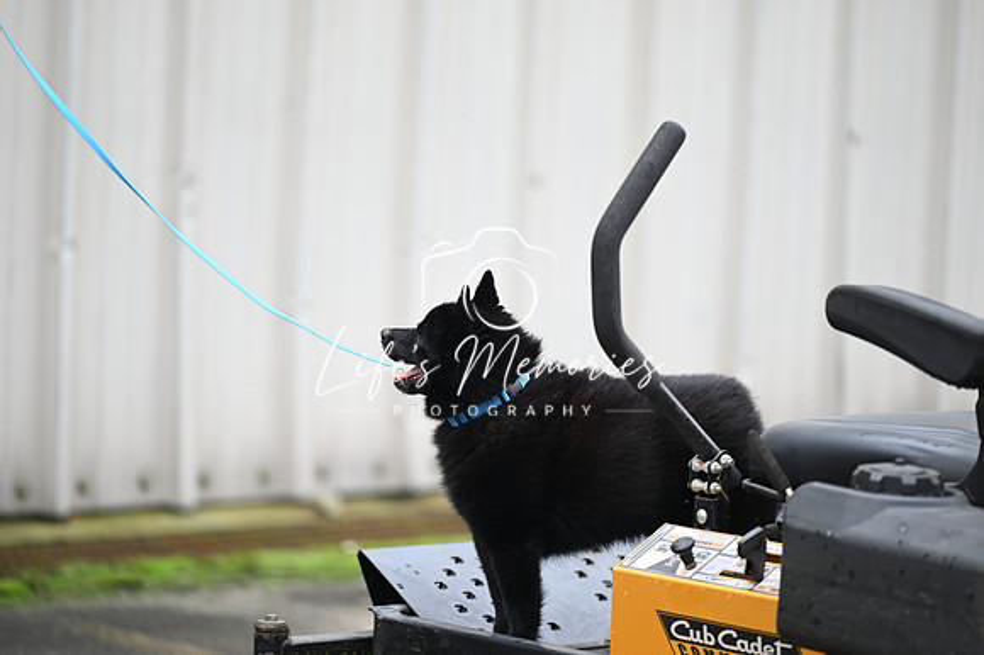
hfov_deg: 10.3
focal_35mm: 200
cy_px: 328
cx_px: 492
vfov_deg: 6.9
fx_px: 5463
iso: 640
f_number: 2.8
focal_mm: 200
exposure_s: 1/1000
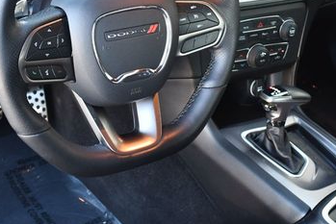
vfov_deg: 20.3
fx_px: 616
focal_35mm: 66
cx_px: 133
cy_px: 32
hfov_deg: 30.4
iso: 1100
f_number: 3.5
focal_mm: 18
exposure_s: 1/125
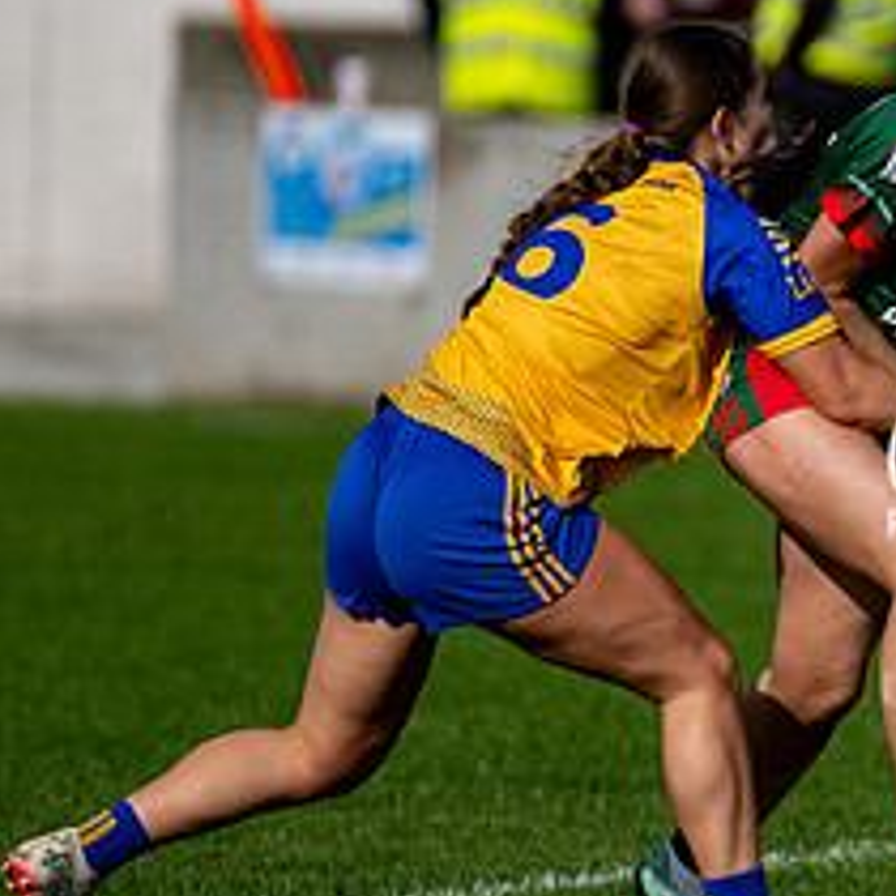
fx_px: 30983
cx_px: 1165
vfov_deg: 1.7
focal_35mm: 1058
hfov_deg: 1.7
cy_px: 388
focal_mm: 300
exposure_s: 1/4000
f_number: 2.8
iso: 125
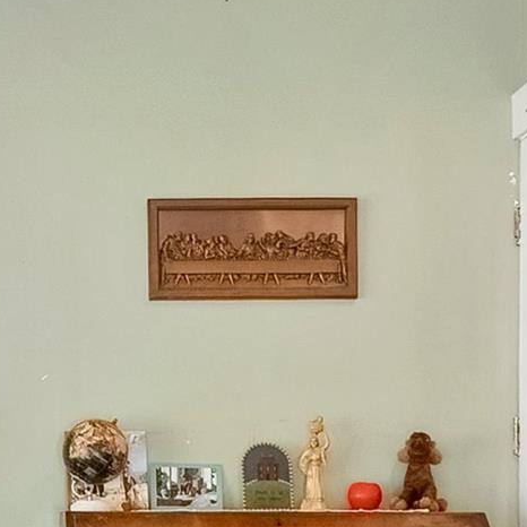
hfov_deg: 19.8
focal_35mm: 84
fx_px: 1447
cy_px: 311
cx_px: -46
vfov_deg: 20.6
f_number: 9
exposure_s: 1/15
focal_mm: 10
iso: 400
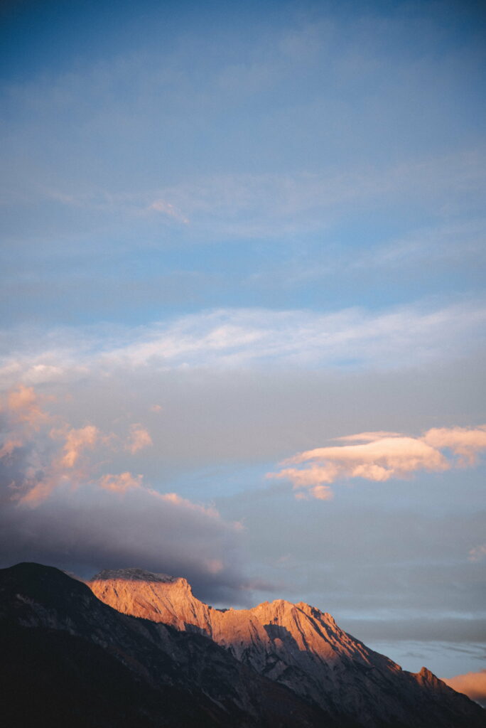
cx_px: 243
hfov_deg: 19.5
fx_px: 1415
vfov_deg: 28.8
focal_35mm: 70
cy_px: 364
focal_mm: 70
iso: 100
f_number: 2.8
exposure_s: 1/320
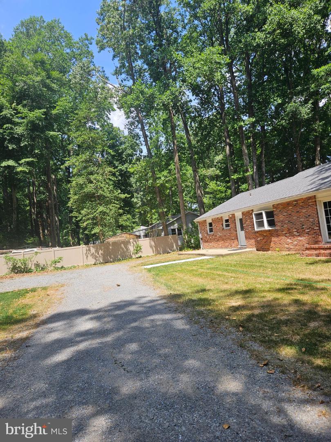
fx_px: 293
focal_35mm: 23
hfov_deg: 58.9
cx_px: 166
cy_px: 221
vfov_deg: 73.9
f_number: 1.8
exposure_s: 1/767
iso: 25
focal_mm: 5.4
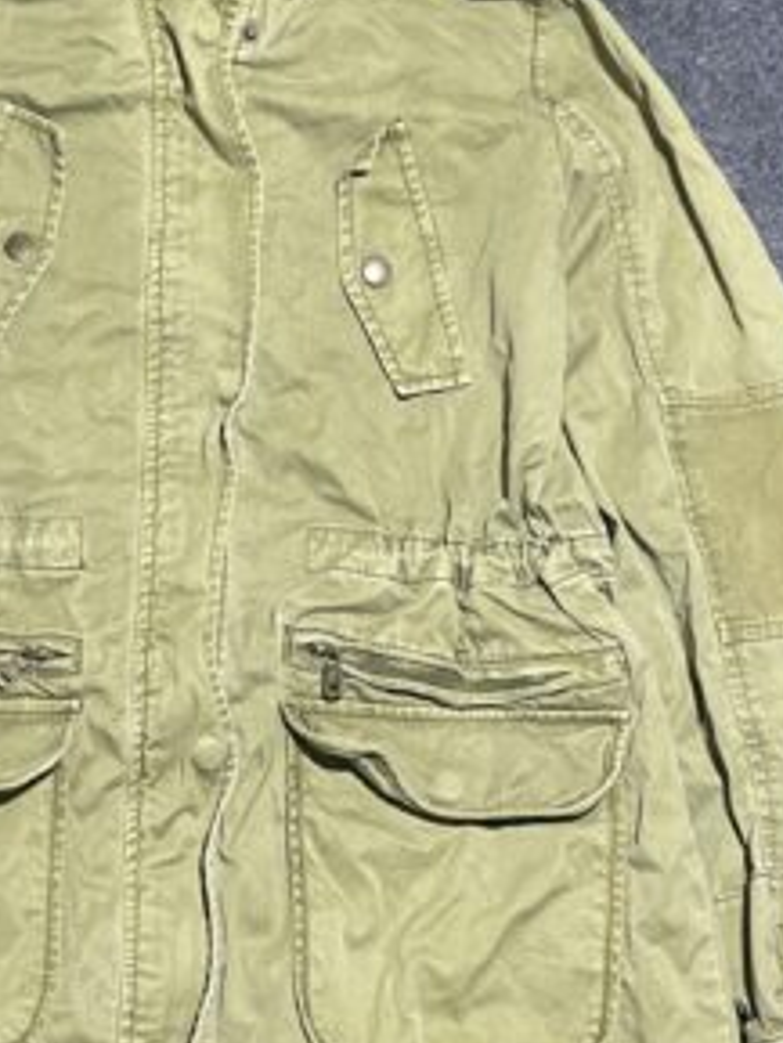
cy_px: 363
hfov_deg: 29.7
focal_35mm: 48
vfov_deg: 39.3
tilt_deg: -64.3
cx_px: 170
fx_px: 1447
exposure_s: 1/50
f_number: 1.6
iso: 100
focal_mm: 4.2
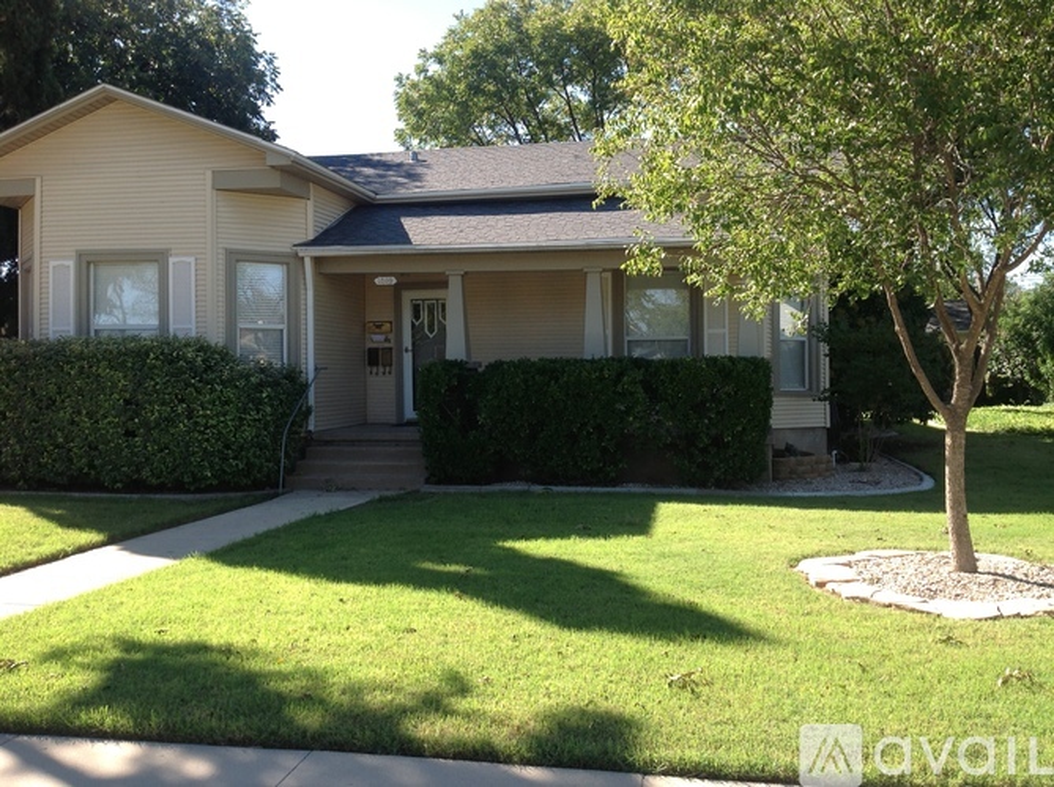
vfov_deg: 40.6
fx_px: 1064
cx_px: 527
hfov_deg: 52.7
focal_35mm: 35
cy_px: 394
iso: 50
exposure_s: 1/504
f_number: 2.4
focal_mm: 4.28
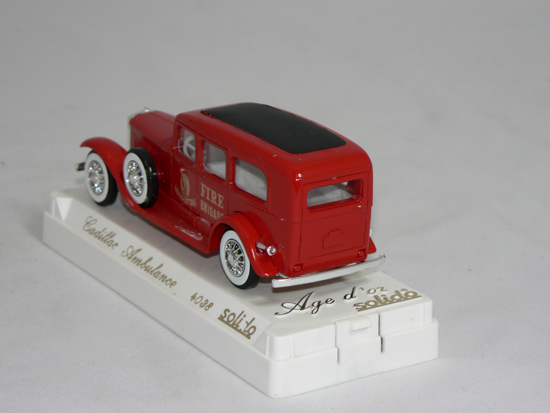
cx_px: 275
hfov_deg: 16.6
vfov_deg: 12.5
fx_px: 1891
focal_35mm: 119
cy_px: 206
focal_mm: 19.9
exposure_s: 1/60
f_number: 3.2
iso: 80
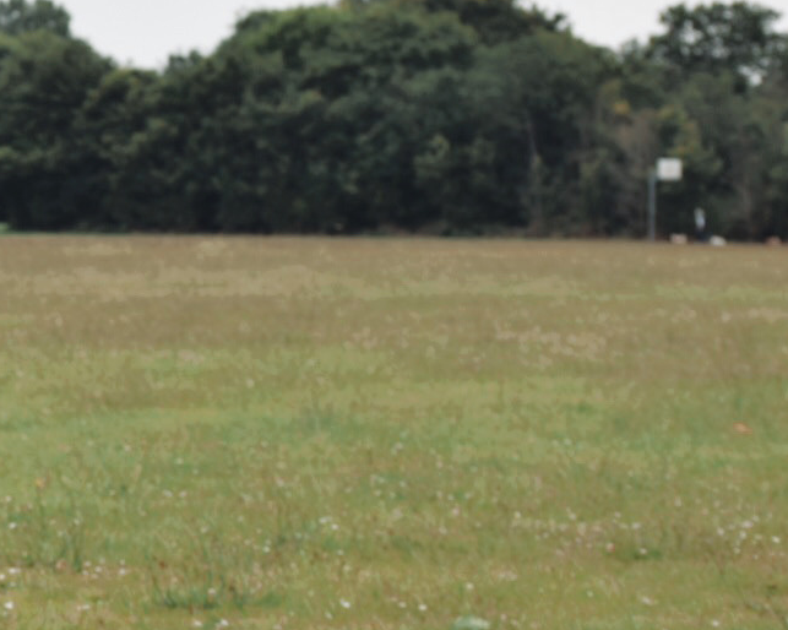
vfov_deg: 7.9
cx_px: -157
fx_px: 4551
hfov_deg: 9.8
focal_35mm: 195
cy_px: 276
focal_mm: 55
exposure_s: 1/125
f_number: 5.6
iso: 100
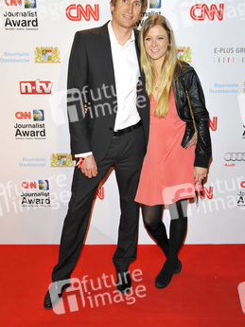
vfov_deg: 47.8
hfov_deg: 36.8
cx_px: 125
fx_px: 368
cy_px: 150
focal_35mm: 39
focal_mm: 35
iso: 800
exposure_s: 1/250
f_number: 6.3
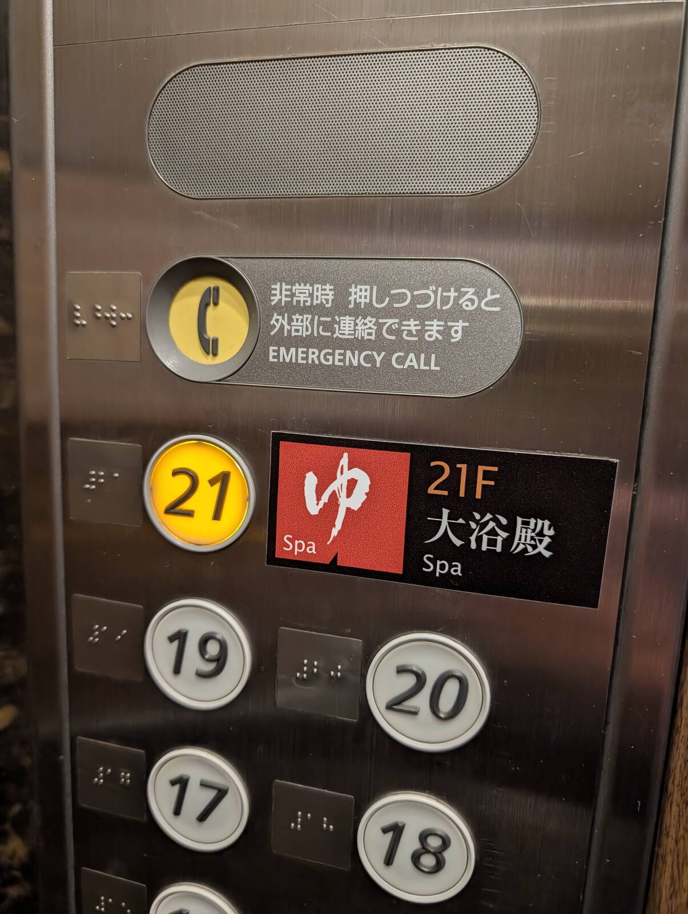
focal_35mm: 24
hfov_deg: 56.9
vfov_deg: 71.5
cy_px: 457
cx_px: 344
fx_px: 634
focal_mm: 6.9
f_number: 1.68
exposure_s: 1/162
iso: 449
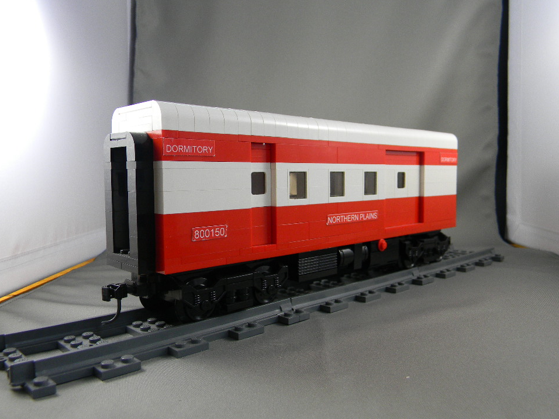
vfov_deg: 46.8
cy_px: 211
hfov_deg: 59.9
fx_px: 484
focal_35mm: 30
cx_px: 297
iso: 122
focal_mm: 5
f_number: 3.5
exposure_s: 1/30
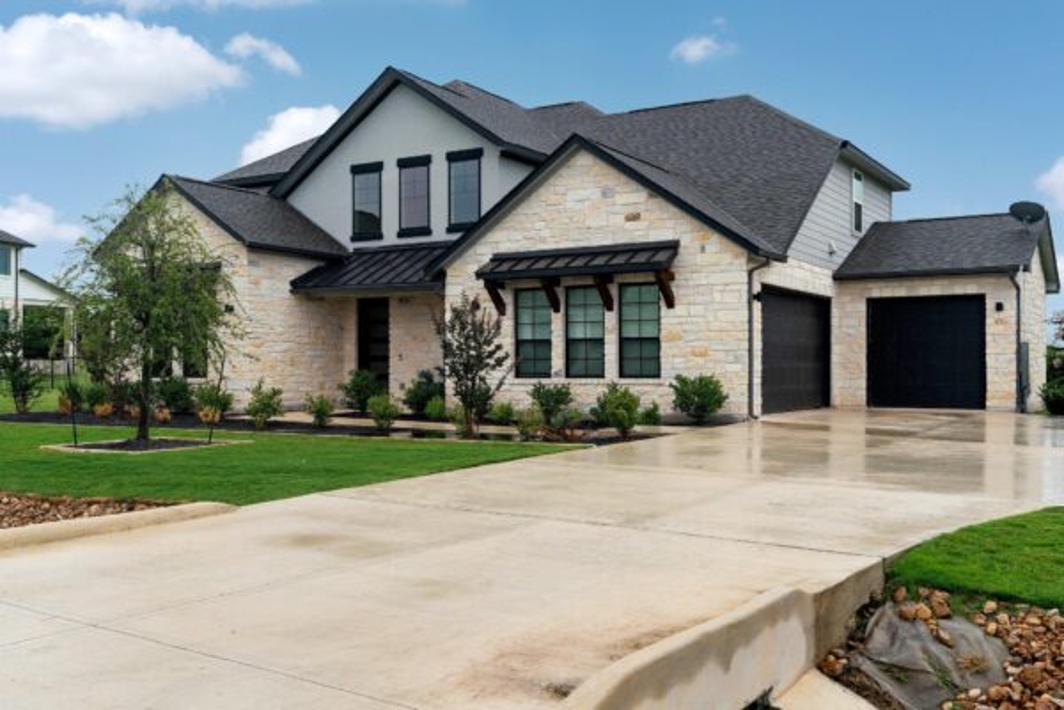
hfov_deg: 54.4
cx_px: 532
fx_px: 1034
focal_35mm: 35
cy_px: 355
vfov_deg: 37.9
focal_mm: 35
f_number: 8
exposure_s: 1/320
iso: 500
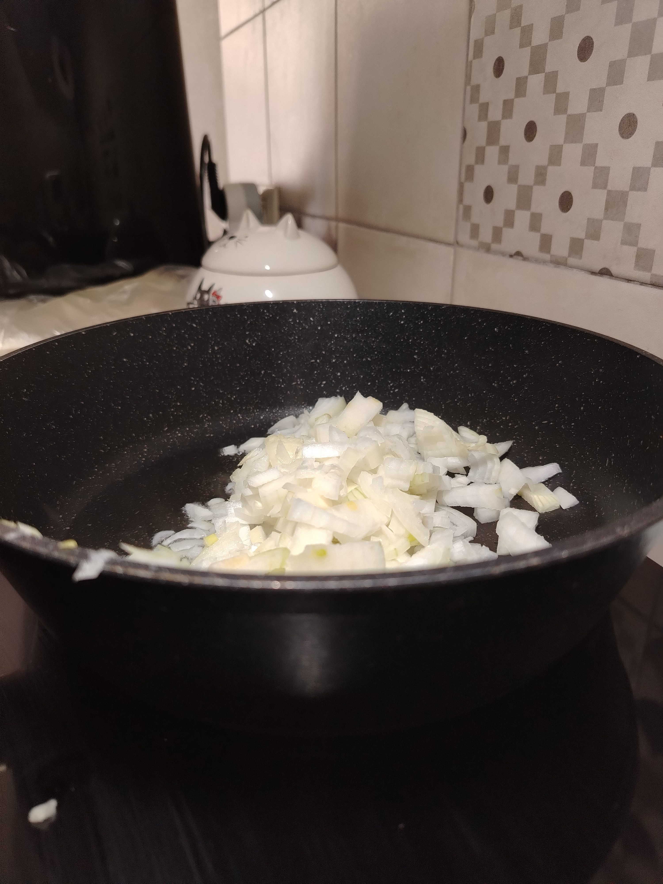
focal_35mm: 24
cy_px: 442
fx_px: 613
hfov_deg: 56.8
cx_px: 332
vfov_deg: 71.6
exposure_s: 1/33.3
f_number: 1.75
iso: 1081
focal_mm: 5.25
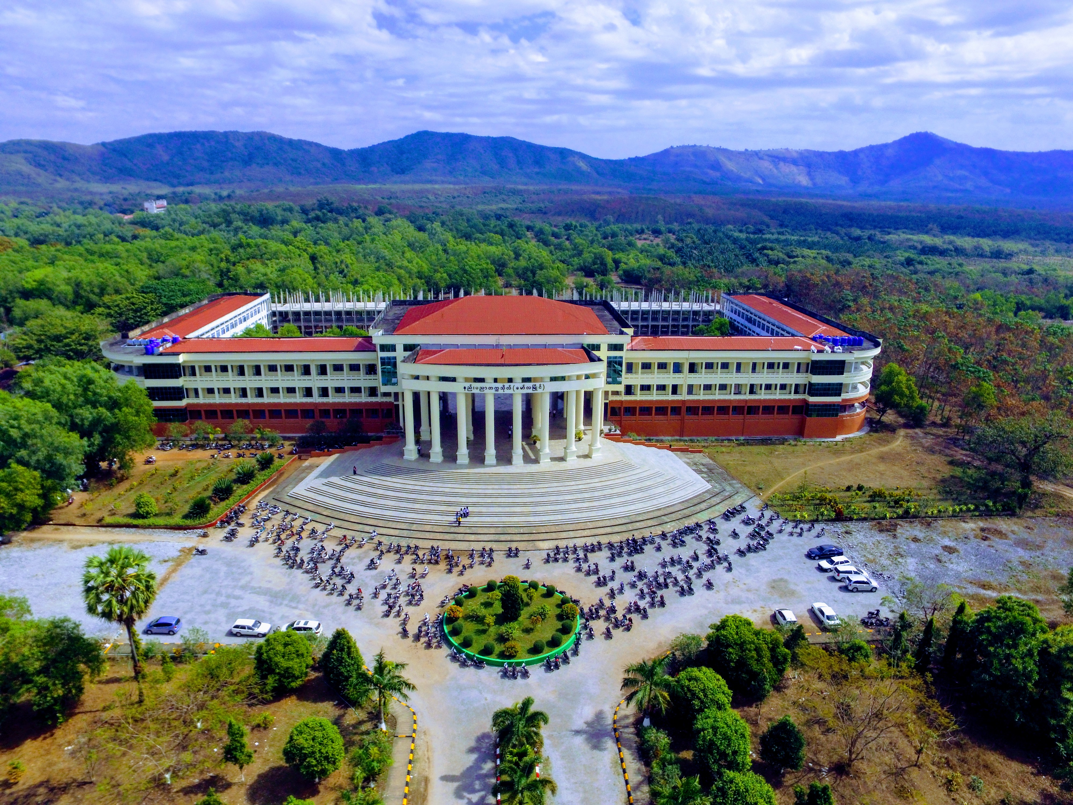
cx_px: 536
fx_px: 620
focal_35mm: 20
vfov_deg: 66.0
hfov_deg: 81.7
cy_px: 402
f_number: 2.8
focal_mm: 3.61
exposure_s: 1/1880
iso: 100
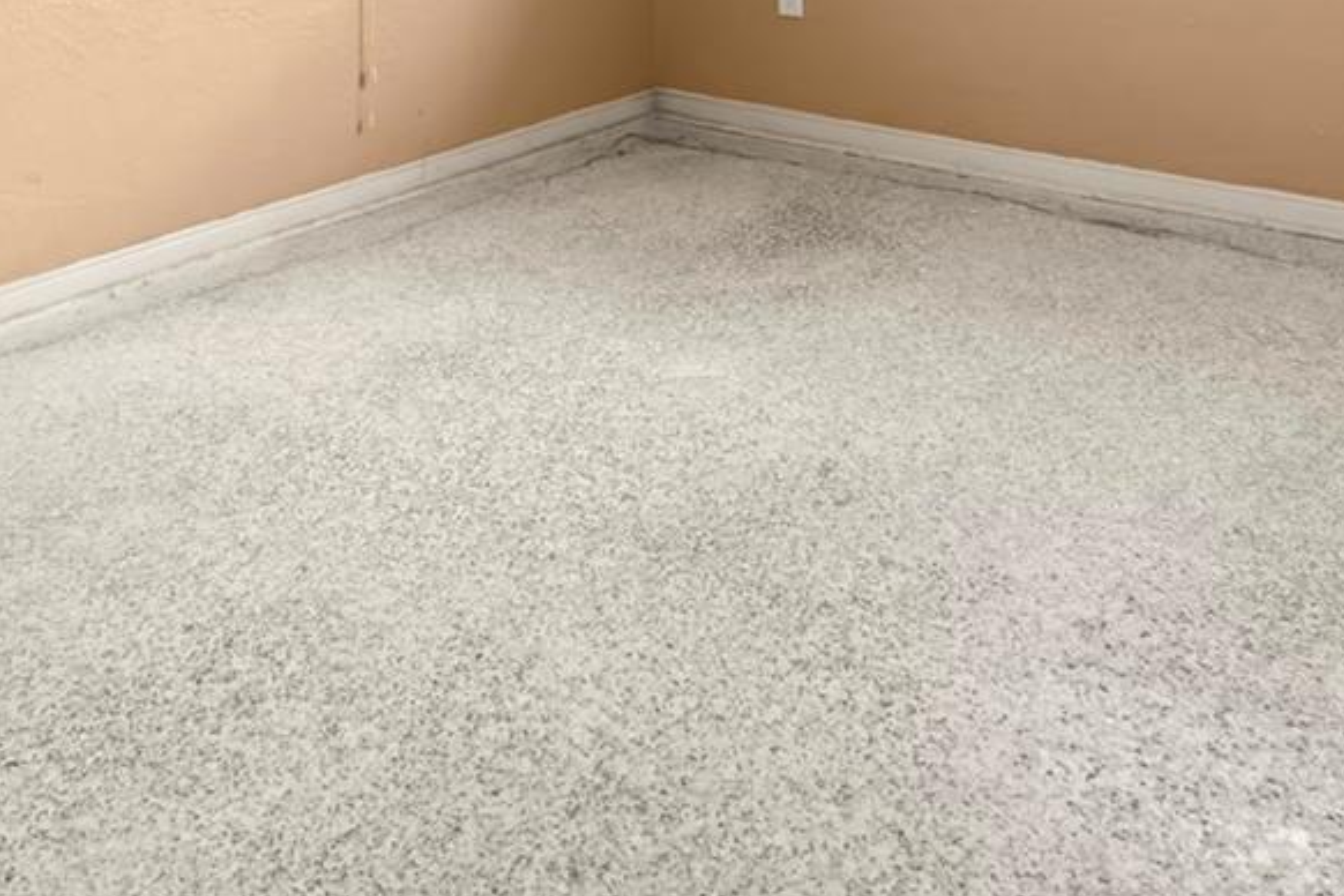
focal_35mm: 44
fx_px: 1643
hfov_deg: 44.5
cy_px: -293
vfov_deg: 25.8
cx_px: 695
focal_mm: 16
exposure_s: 1/8
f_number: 8
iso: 1000
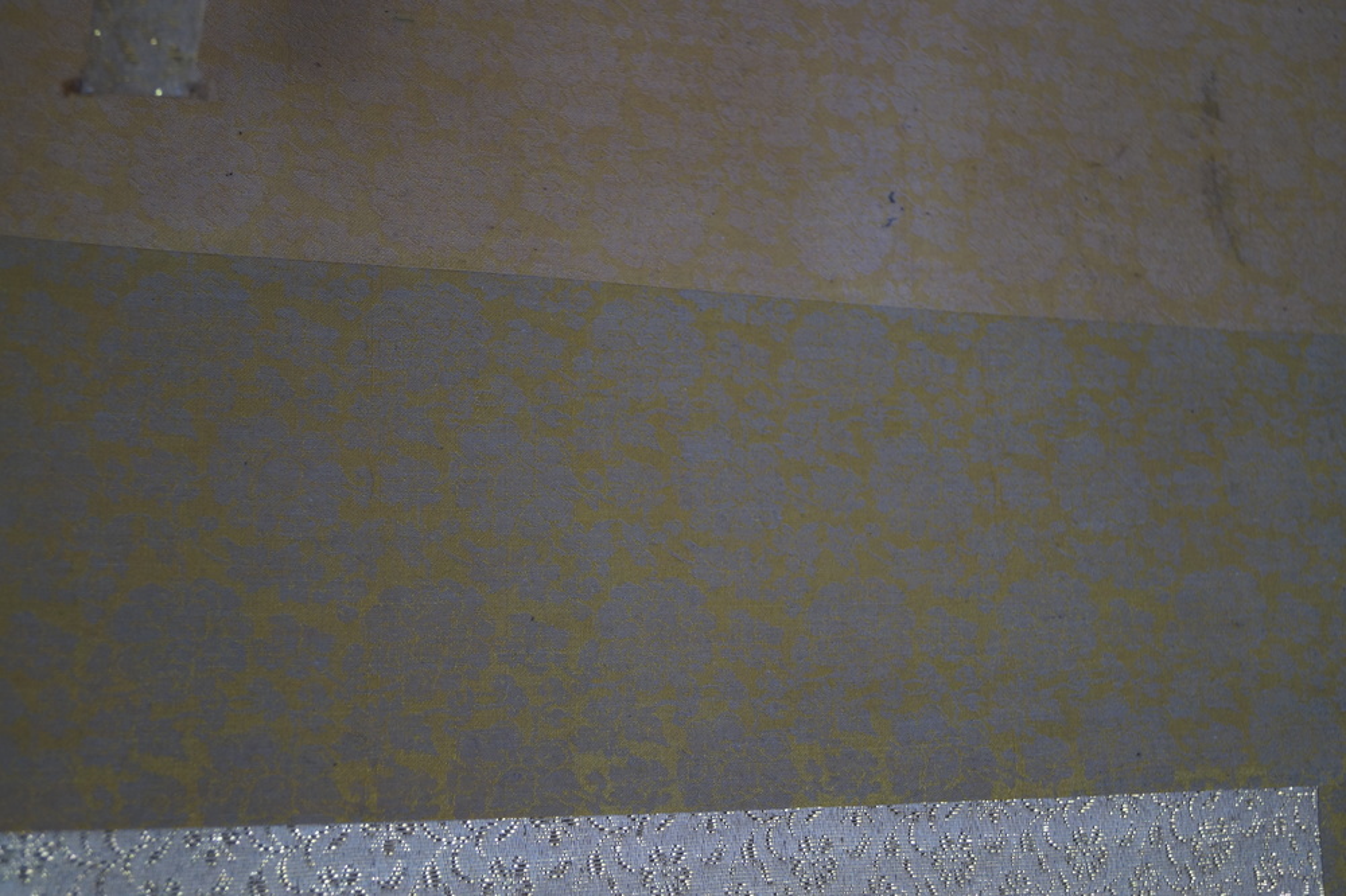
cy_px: 448
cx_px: 673
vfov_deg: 29.8
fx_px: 1682
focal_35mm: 45
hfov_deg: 43.6
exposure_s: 1/160
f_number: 4.5
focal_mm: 30
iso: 500
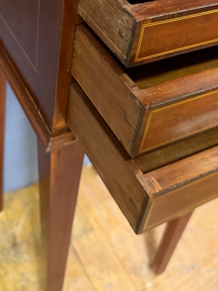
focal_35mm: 47
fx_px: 395
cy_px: 51
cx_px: 92
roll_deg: -9.6
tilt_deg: -37.0
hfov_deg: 30.8
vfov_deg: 38.6
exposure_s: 1/25
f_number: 1.78
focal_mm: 6.76
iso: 800
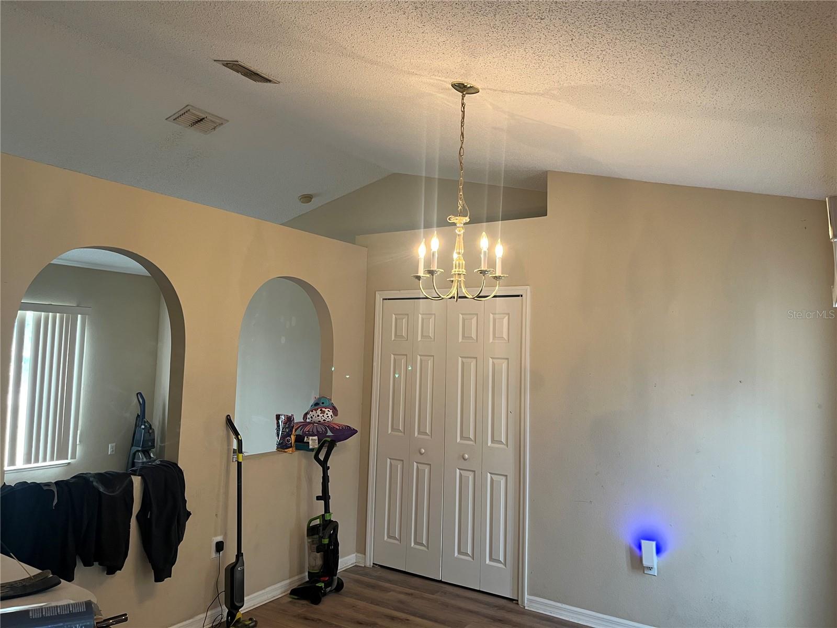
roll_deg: -1.4
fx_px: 629
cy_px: 314
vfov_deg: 53.1
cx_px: 418
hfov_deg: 67.3
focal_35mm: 26
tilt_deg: +4.1
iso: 100
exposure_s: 1/60
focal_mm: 5.1
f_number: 1.6
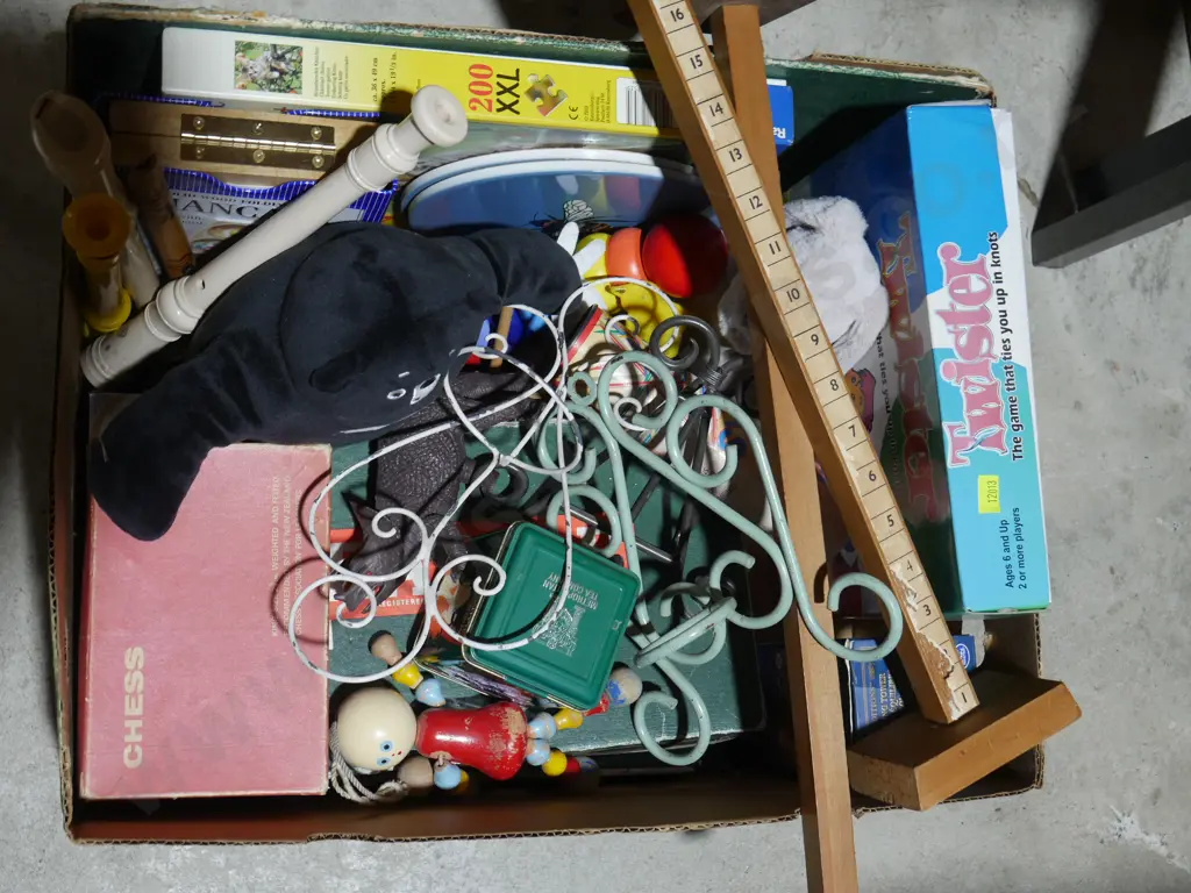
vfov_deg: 30.3
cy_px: 446
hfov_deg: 39.7
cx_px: 596
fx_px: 1651
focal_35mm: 48
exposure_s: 1/60
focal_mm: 24
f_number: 5.2
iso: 400
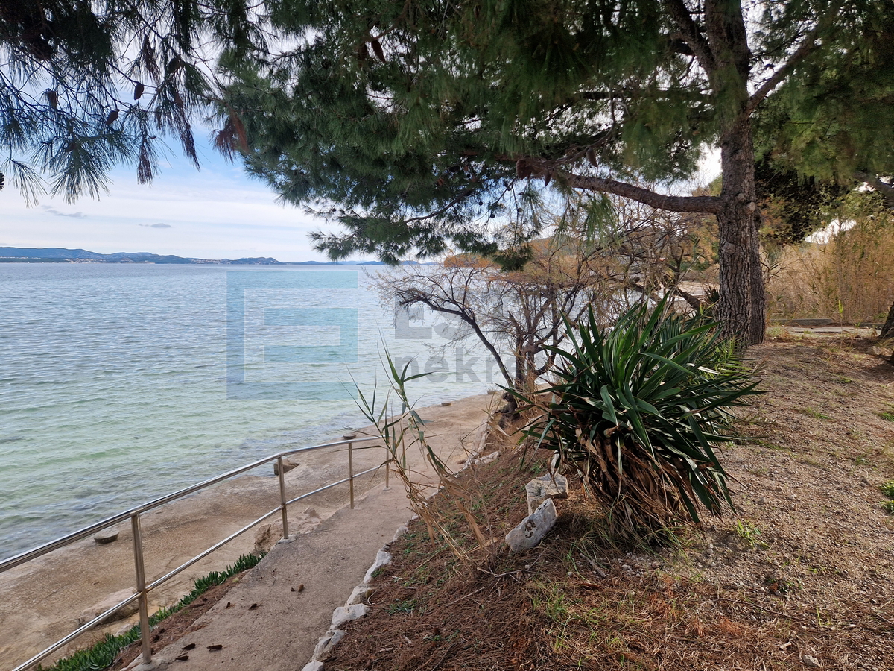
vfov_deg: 58.9
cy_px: 336
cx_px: 447
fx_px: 594
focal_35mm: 23
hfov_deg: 73.9
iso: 50
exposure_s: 1/652
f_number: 1.8
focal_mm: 5.4
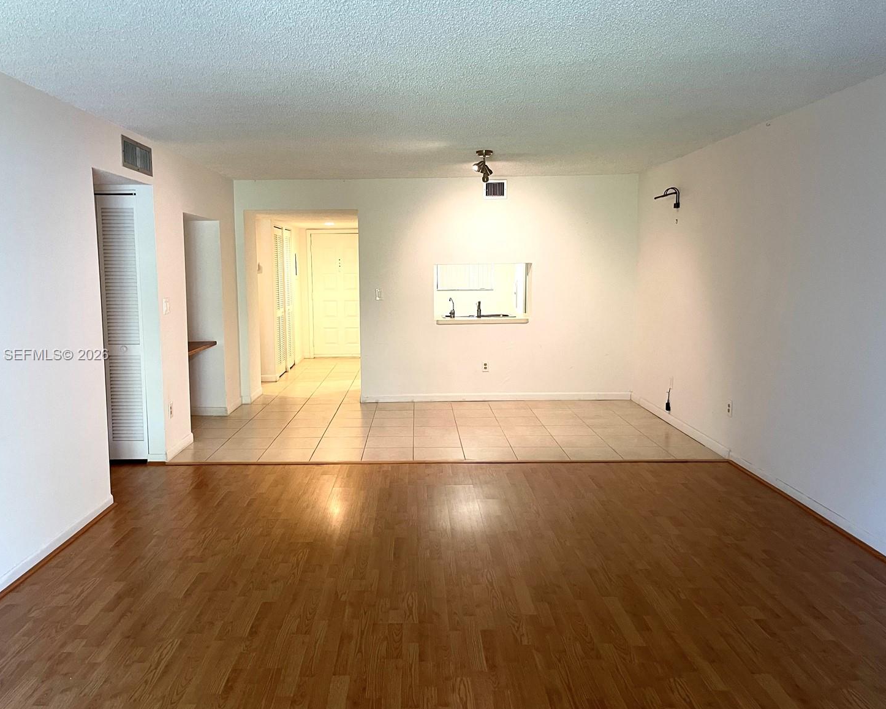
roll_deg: +0.2
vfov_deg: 53.2
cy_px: 355
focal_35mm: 27
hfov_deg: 64.0
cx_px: 408
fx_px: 708
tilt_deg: -7.9
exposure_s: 1/60
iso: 250
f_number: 1.6
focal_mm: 5.1
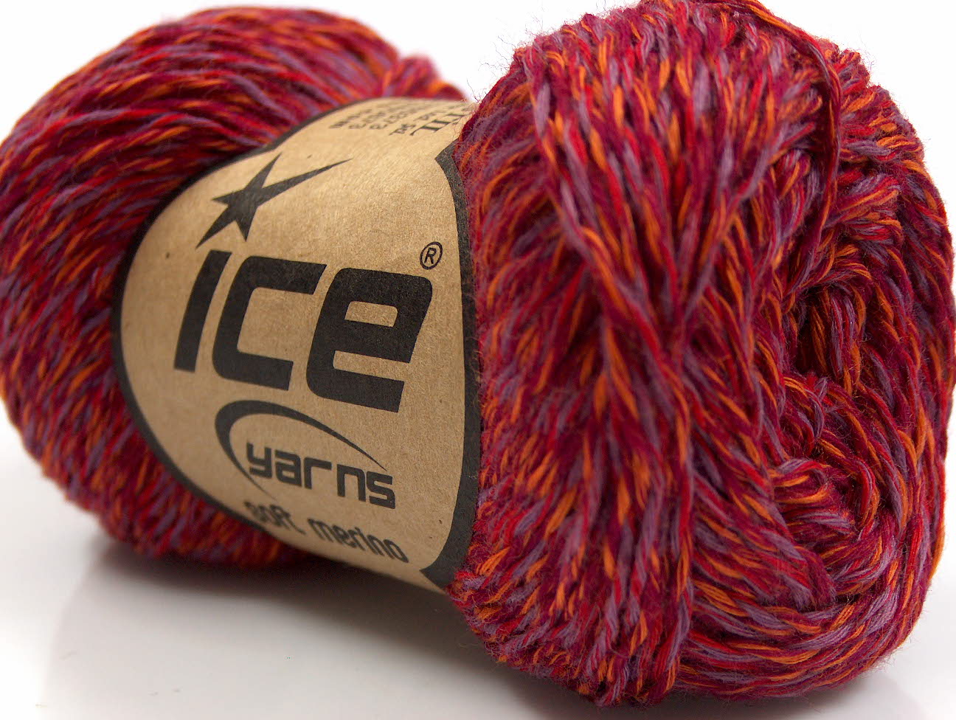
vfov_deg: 20.5
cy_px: 360
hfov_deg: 27.0
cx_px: 478
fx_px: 1991
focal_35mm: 72
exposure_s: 1/4.61
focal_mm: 14.73
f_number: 2.9
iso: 100
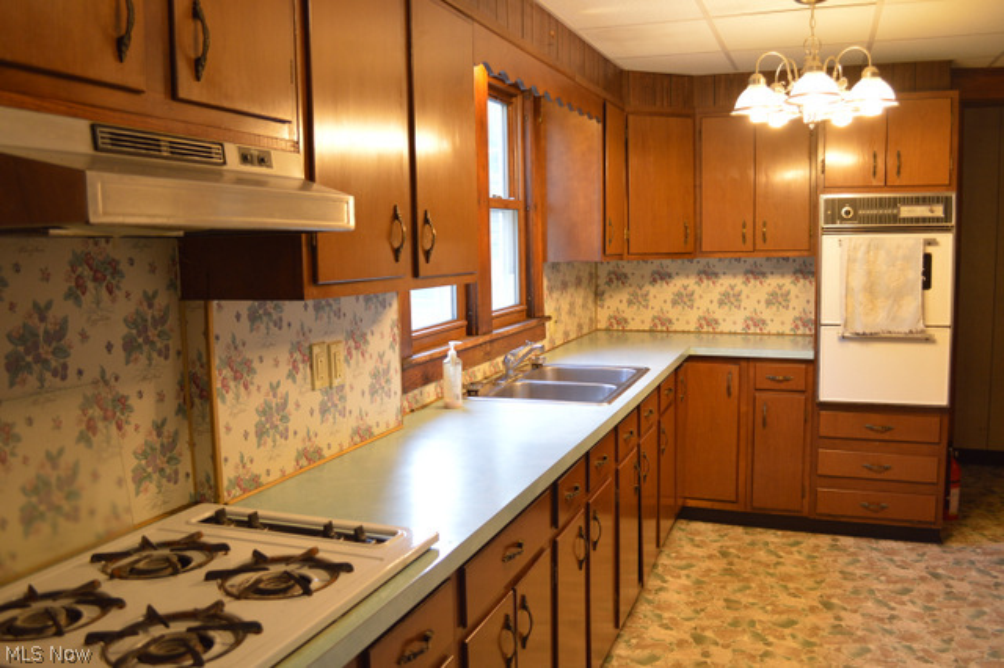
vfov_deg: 43.6
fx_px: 836
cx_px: 502
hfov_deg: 62.0
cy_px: 334
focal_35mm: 30
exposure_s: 1/25
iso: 400
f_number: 3.8
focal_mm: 20
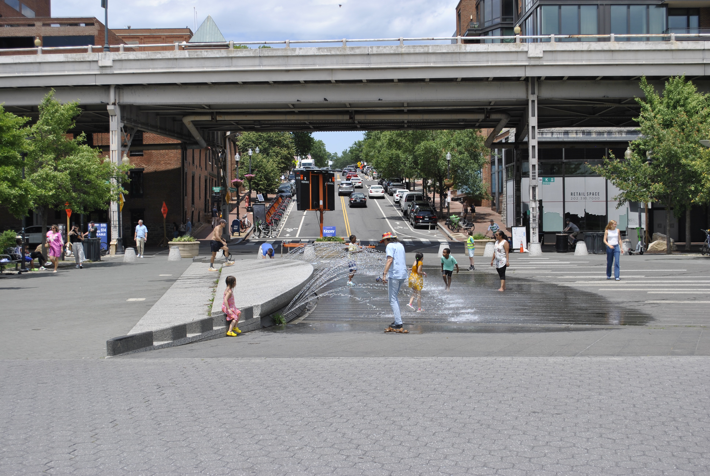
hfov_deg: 41.1
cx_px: 355
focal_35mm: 48
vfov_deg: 28.2
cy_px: 238
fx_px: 948
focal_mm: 32
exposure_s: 1/500
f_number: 5.6
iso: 100
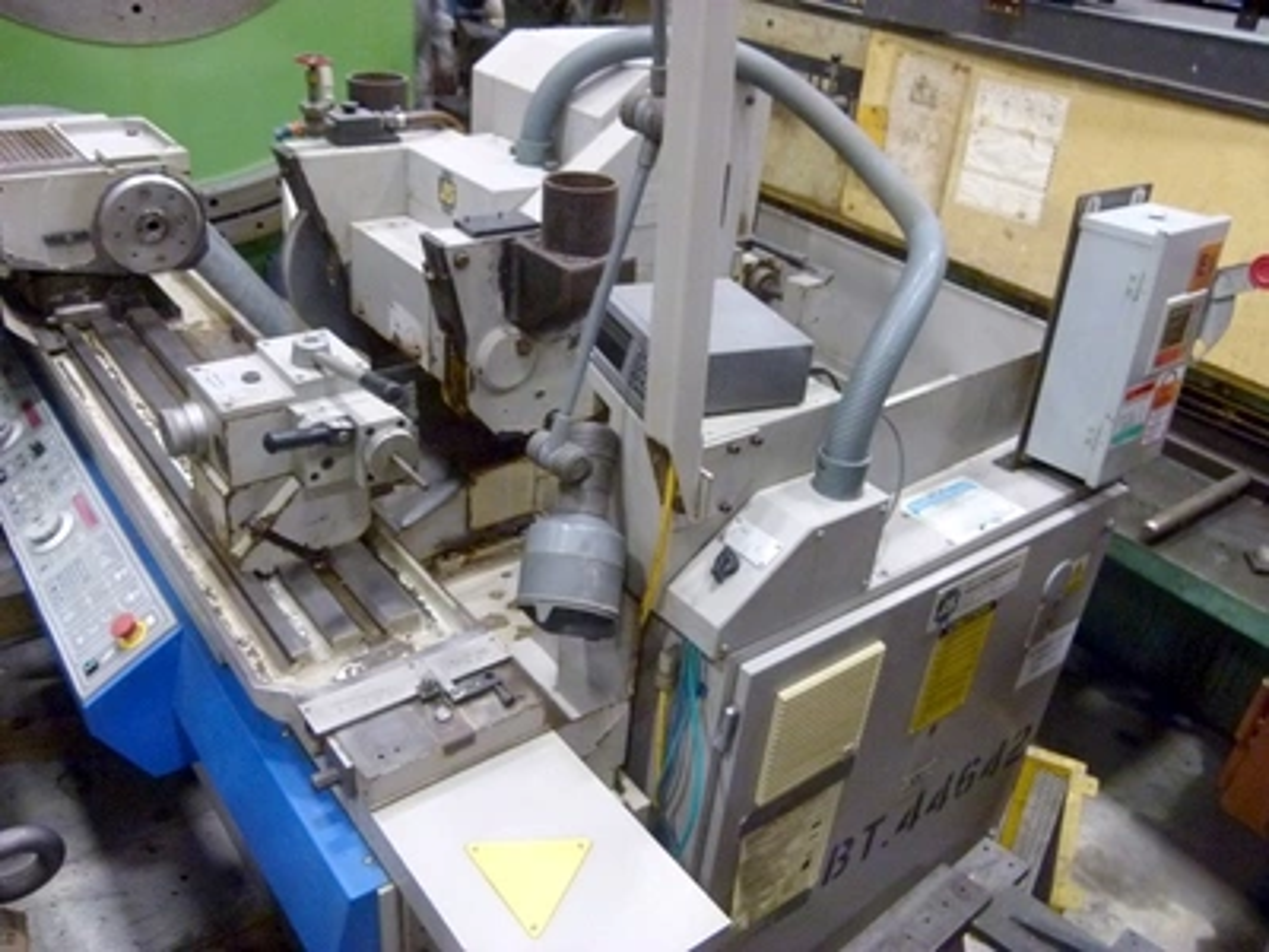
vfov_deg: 48.2
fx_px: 1063
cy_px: 476
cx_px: 634
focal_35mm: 29
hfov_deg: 61.7
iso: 400
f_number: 2.9
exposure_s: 1/15
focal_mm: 5.2
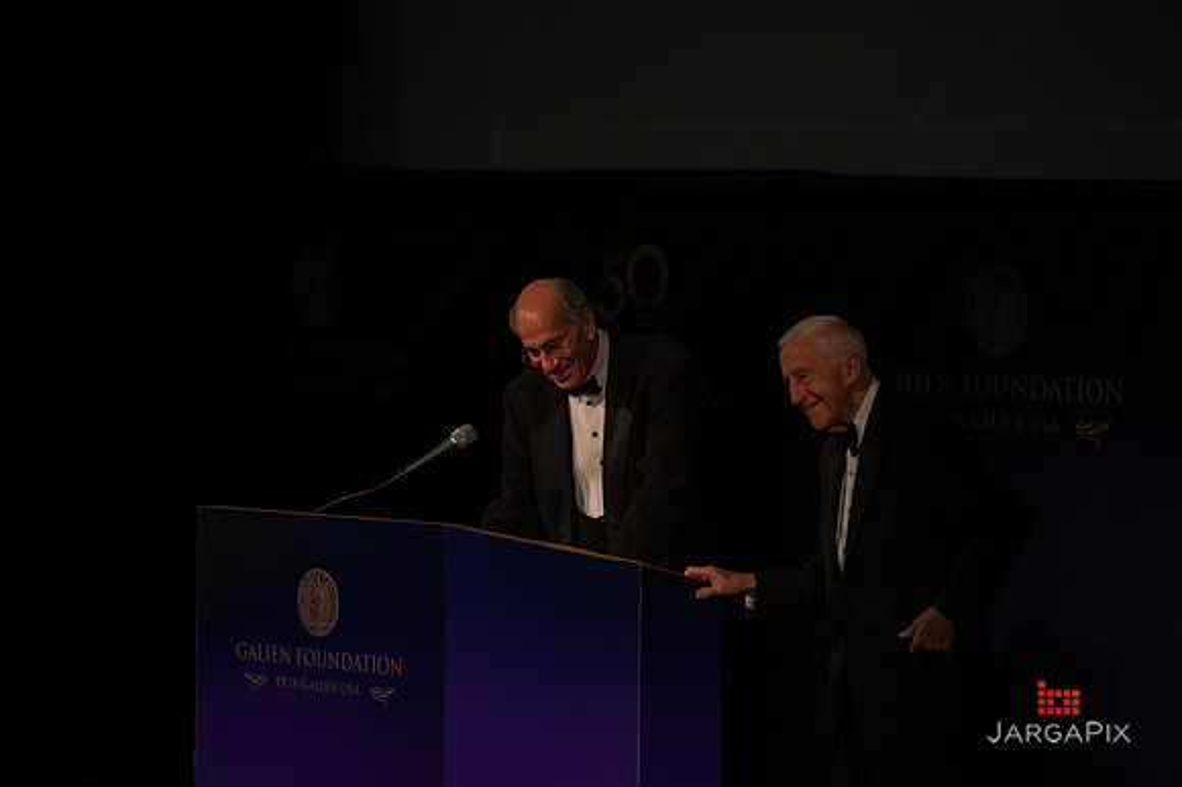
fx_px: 6563
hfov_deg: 10.3
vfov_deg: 6.9
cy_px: 394
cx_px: 591
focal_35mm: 200
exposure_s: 1/200
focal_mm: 200
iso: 1600
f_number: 4
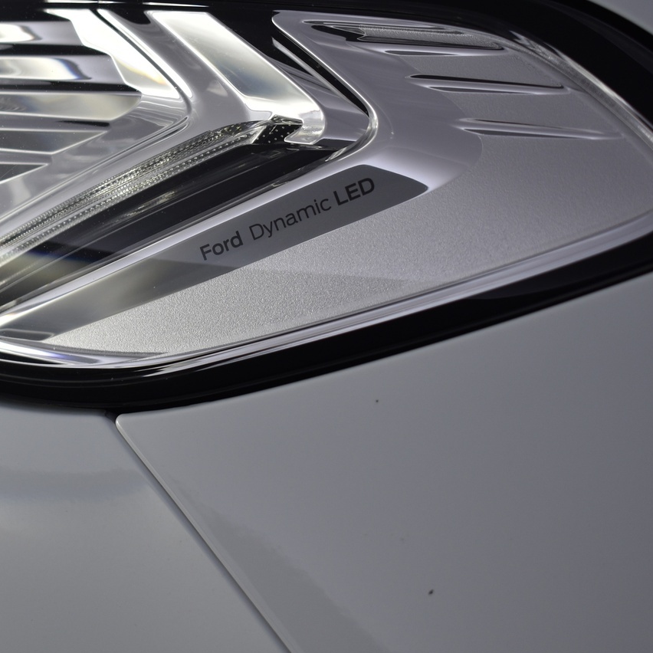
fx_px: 1810
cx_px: 136
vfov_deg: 20.4
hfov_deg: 20.2
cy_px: 254
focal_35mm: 85
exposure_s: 1/60
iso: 180
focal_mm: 35
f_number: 4.5
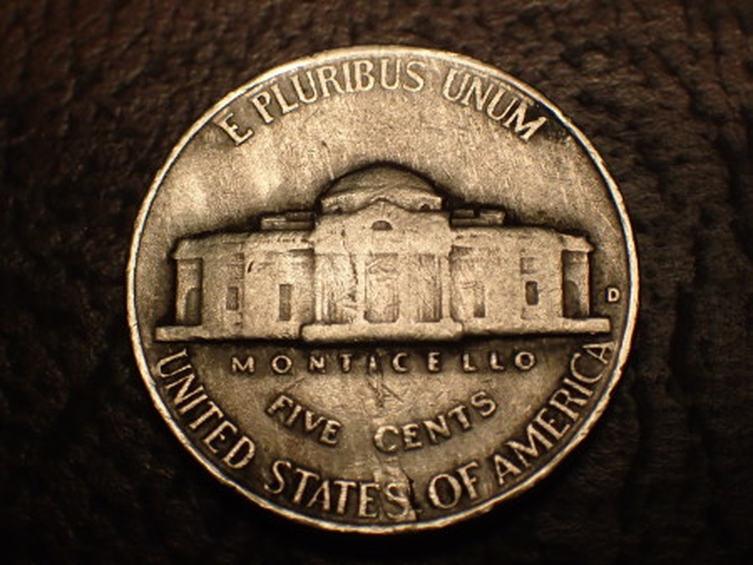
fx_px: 1611
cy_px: 282
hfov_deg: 26.3
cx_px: 376
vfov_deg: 19.9
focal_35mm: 74
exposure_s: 1/320
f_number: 4.2
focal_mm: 13.47
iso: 640
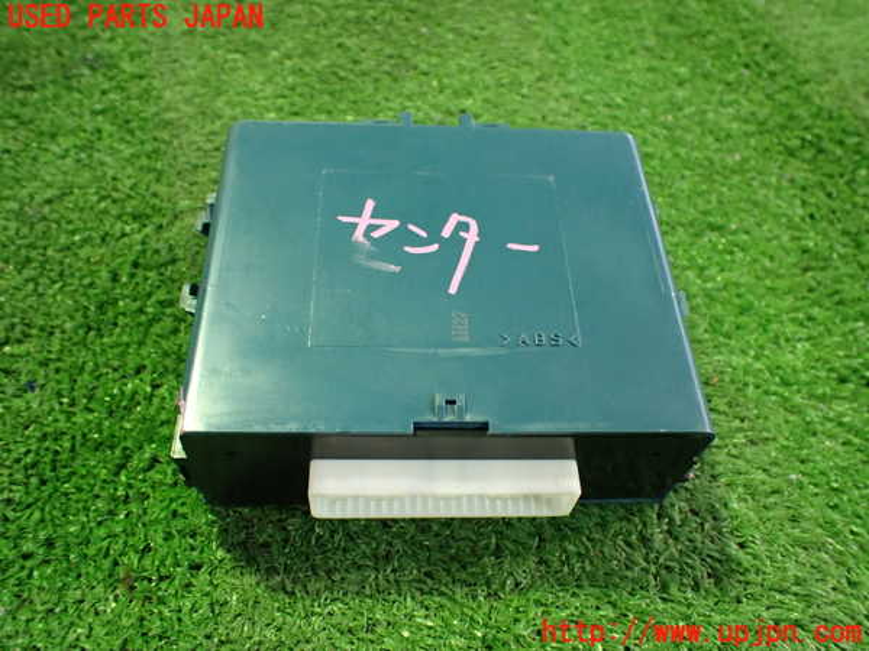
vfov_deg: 46.8
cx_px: 434
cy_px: 326
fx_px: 753
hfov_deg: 60.0
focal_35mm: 30
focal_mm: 5.4
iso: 800
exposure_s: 1/40
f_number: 2.3
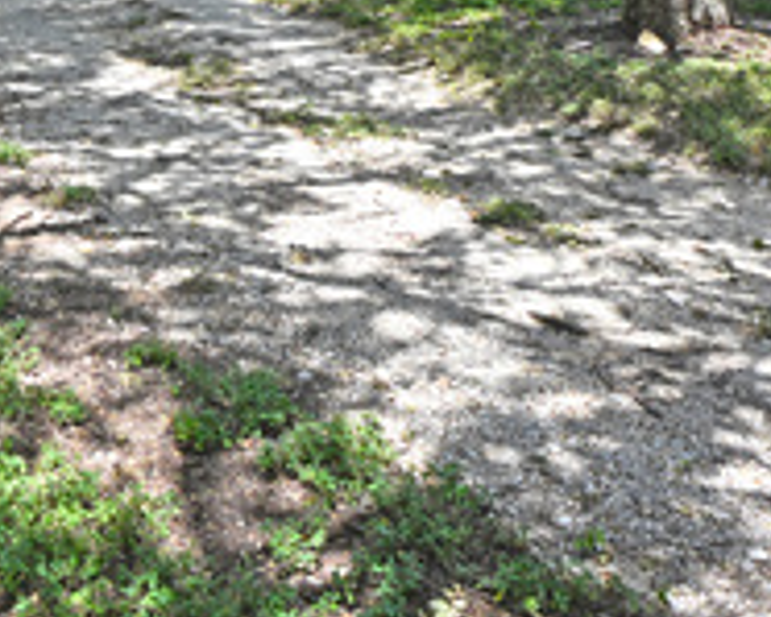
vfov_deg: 23.6
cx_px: 124
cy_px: -157
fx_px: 1324
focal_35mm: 58
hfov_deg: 31.4
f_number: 5.6
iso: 64
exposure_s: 1/125
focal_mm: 12
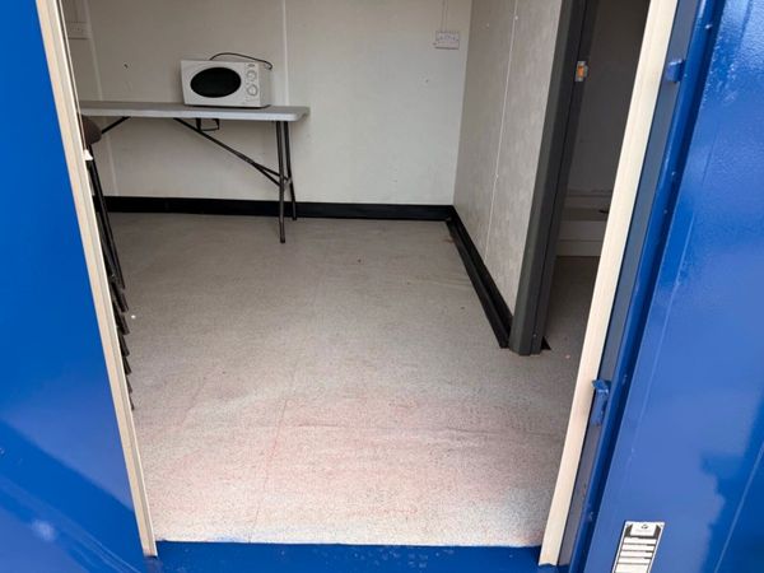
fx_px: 530
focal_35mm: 24
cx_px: 382
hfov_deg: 71.6
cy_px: 286
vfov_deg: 56.8
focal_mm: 6.76
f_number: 1.78
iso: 64
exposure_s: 1/214
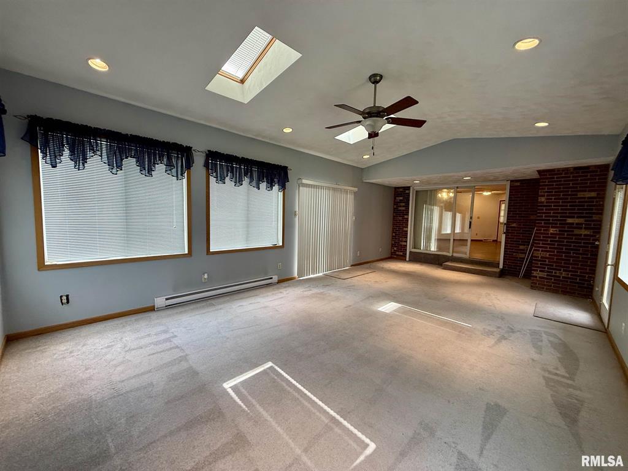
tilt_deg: -4.5
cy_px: 236
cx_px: 314
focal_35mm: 14
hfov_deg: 102.1
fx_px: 254
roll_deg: -1.3
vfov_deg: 85.7
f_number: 2.2
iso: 125
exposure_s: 1/120
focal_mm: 2.22
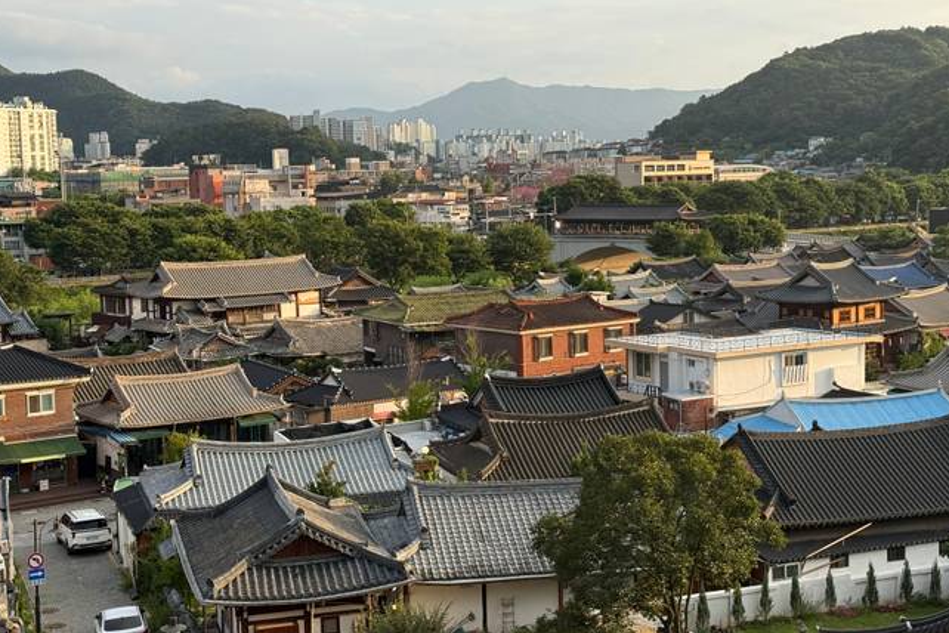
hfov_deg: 35.6
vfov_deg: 24.2
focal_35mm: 56
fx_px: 1476
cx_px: 474
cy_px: 302
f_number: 1.78
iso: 64
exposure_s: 1/1185
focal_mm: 6.76
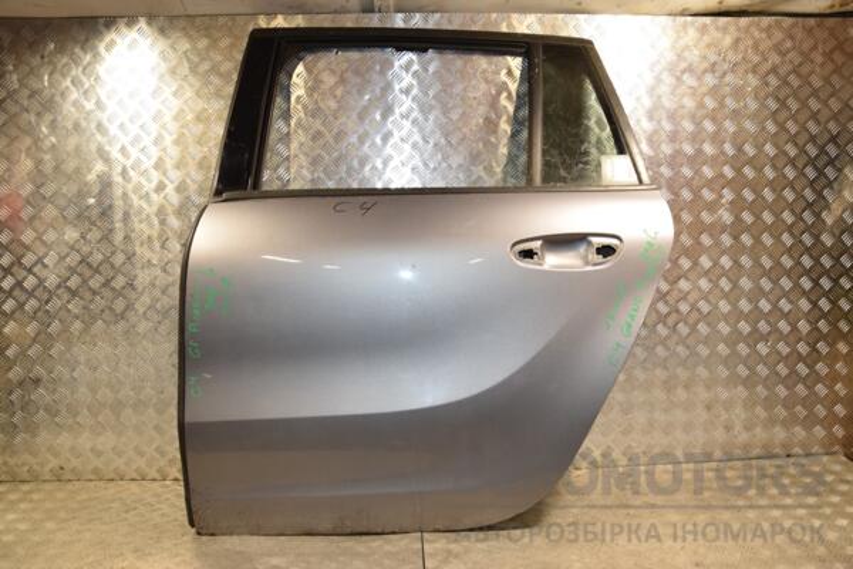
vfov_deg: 47.9
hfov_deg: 67.4
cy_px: 284
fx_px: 640
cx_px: 426
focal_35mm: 27
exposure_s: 1/125
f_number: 5
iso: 800
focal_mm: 18
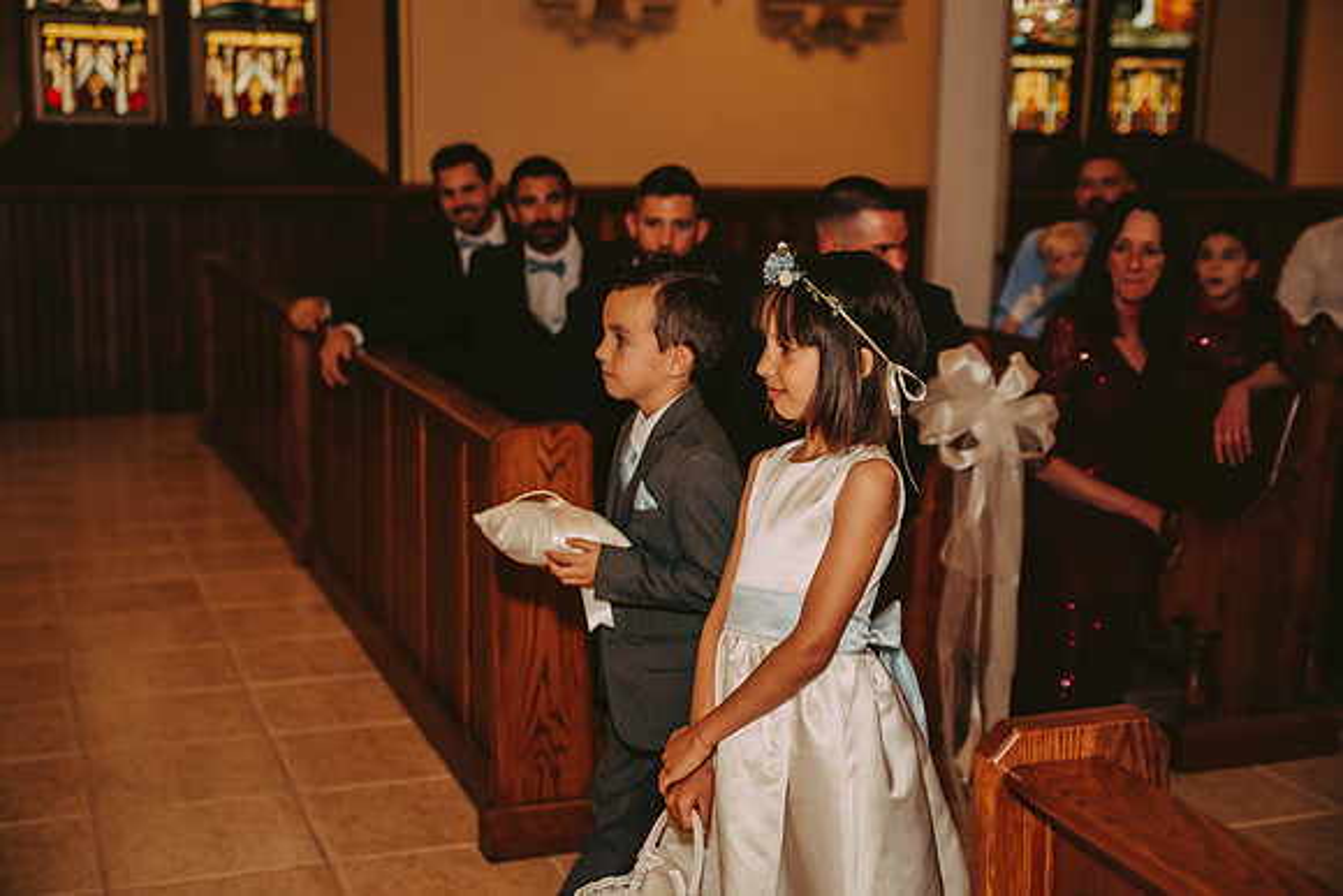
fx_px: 1940
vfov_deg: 26.0
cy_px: 448
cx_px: 672
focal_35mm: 52
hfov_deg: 38.2
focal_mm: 52
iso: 800
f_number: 2.8
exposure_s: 1/100
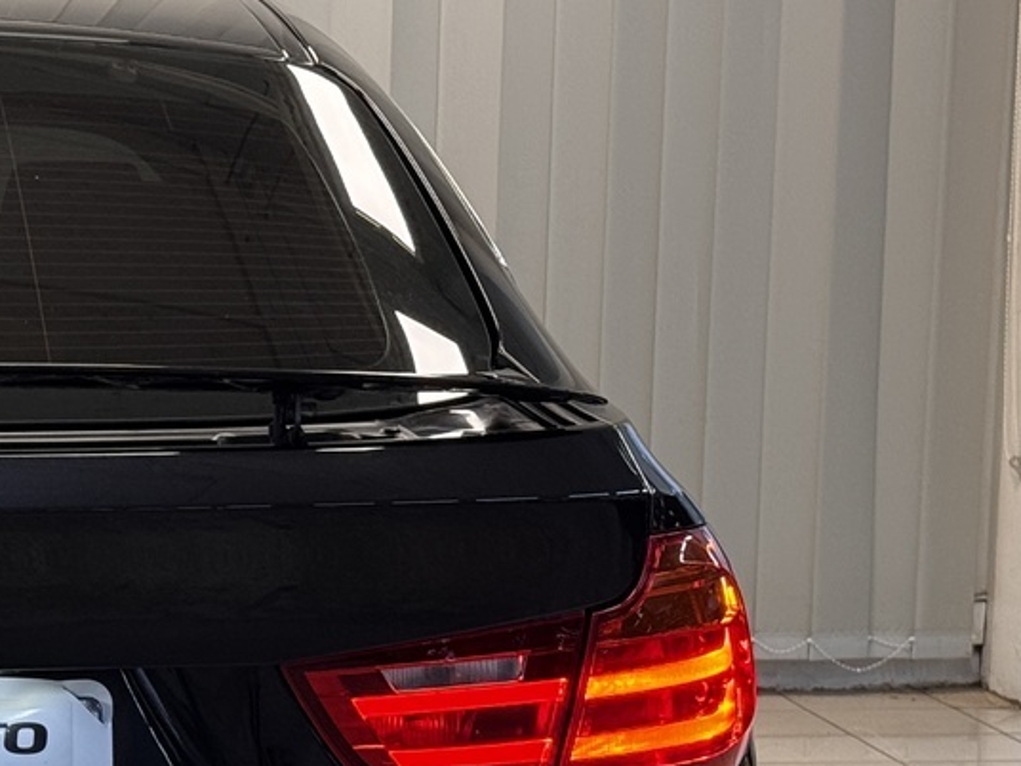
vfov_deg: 11.4
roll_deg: -0.1
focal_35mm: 129
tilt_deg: -9.7
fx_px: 3805
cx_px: -194
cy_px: 709
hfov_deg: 14.8
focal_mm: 6.76
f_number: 1.78
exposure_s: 1/100
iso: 125
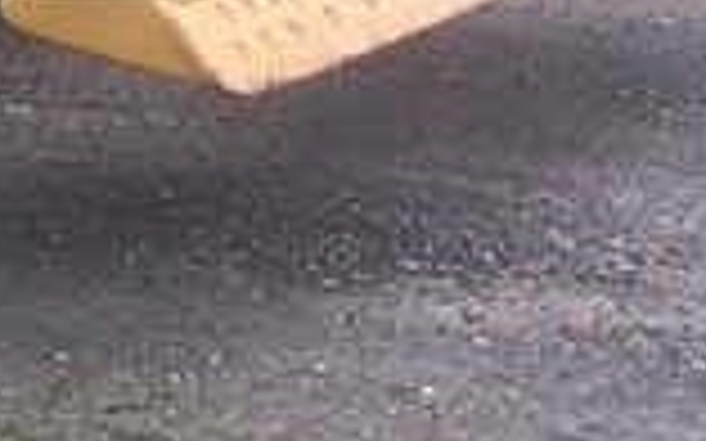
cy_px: -288
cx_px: -468
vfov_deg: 8.1
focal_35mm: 157
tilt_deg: -3.9
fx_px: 3020
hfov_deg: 12.4
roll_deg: -3.3
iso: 32
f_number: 2.2
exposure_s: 1/202
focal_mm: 4.15
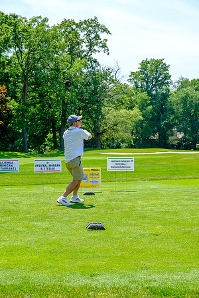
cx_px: 100
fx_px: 555
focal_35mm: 67
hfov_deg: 20.3
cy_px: 149
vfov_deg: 30.1
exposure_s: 1/250
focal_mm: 44.4
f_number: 6.4
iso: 200
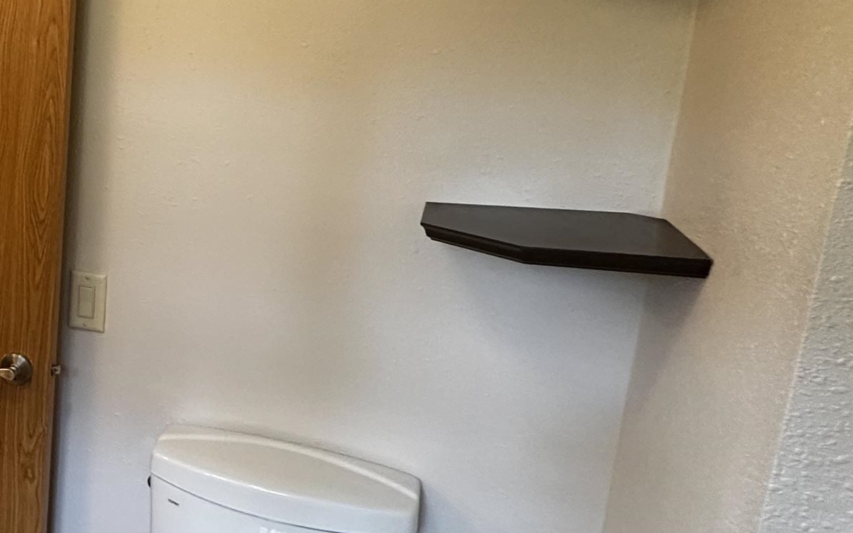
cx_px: -100
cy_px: 224
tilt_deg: -11.5
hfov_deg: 40.7
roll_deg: -0.8
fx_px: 883
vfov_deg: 33.5
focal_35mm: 38
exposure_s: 1/60
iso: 320
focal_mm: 2.22
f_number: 2.2
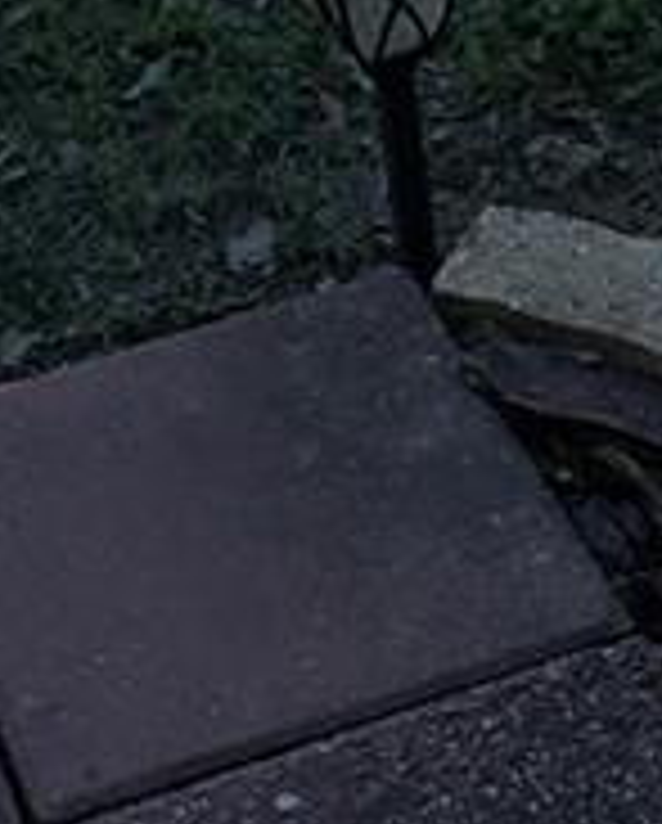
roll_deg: -1.0
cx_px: 365
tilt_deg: -17.1
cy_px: -1409
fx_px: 4055
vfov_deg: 9.7
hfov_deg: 9.3
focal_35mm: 166
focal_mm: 4.2
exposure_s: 1/2092
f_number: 1.6
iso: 32
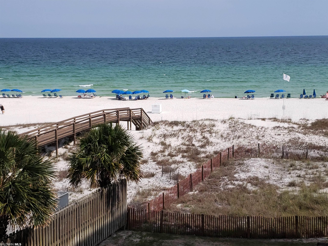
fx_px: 246
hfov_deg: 67.3
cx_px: 164
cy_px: 123
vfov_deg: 53.1
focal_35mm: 26
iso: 50
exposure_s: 1/5120
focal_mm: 4.3
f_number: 1.5
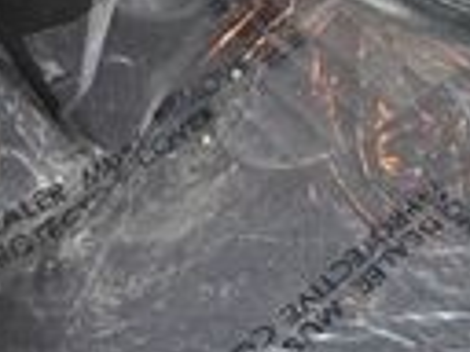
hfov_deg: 14.8
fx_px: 1561
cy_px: -374
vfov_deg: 11.5
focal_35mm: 115
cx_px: 856
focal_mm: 6.3
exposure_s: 1/120
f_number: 1.7
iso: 250
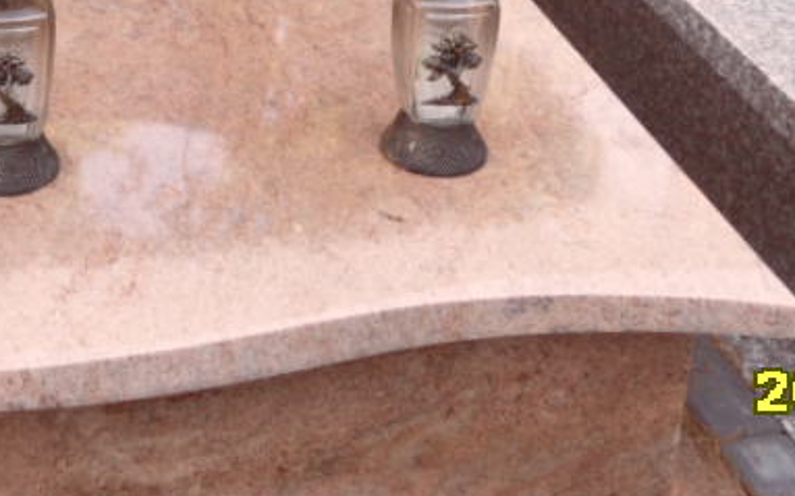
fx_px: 1473
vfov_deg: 17.3
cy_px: -241
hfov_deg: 29.3
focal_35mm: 68
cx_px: 122
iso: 80
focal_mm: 3.9
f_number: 3.2
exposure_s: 1/90
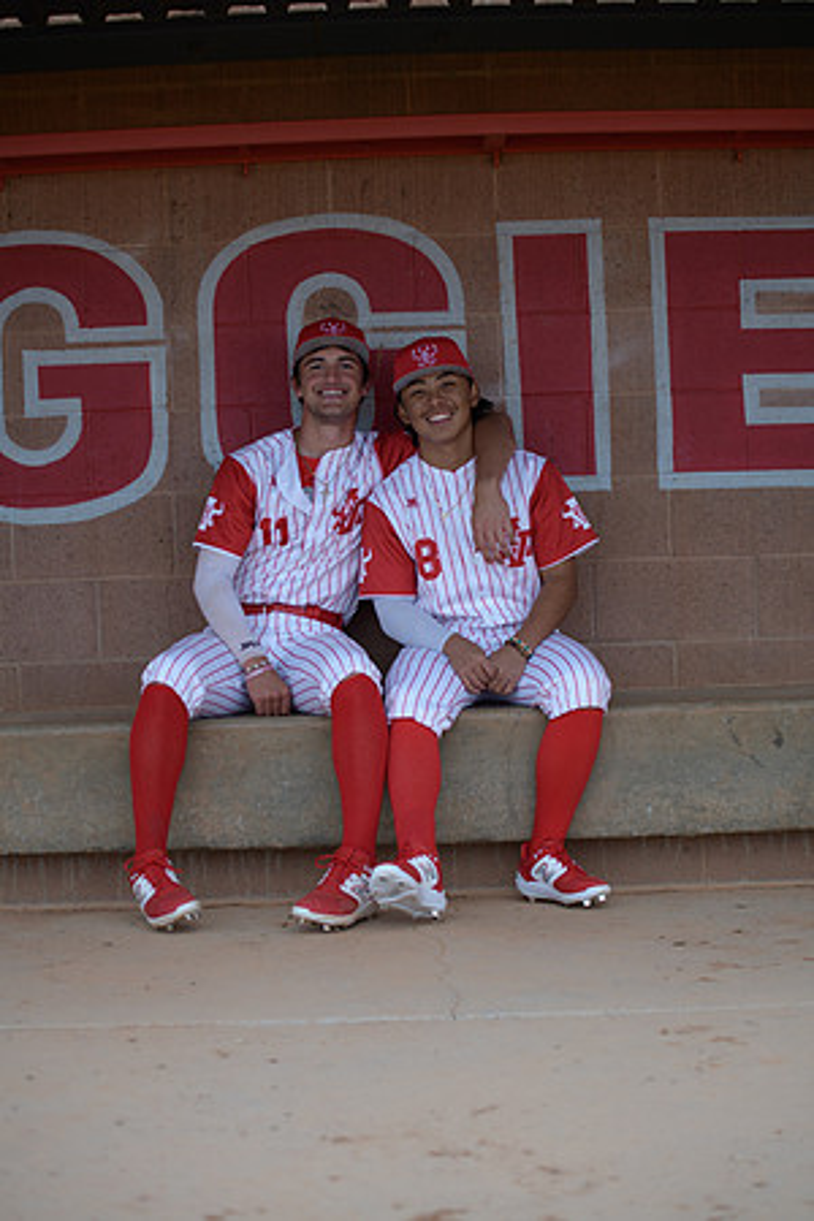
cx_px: 407
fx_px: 2374
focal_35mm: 70
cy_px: 610
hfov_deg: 19.5
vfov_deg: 28.8
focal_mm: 70
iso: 100
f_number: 2.8
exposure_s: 1/500
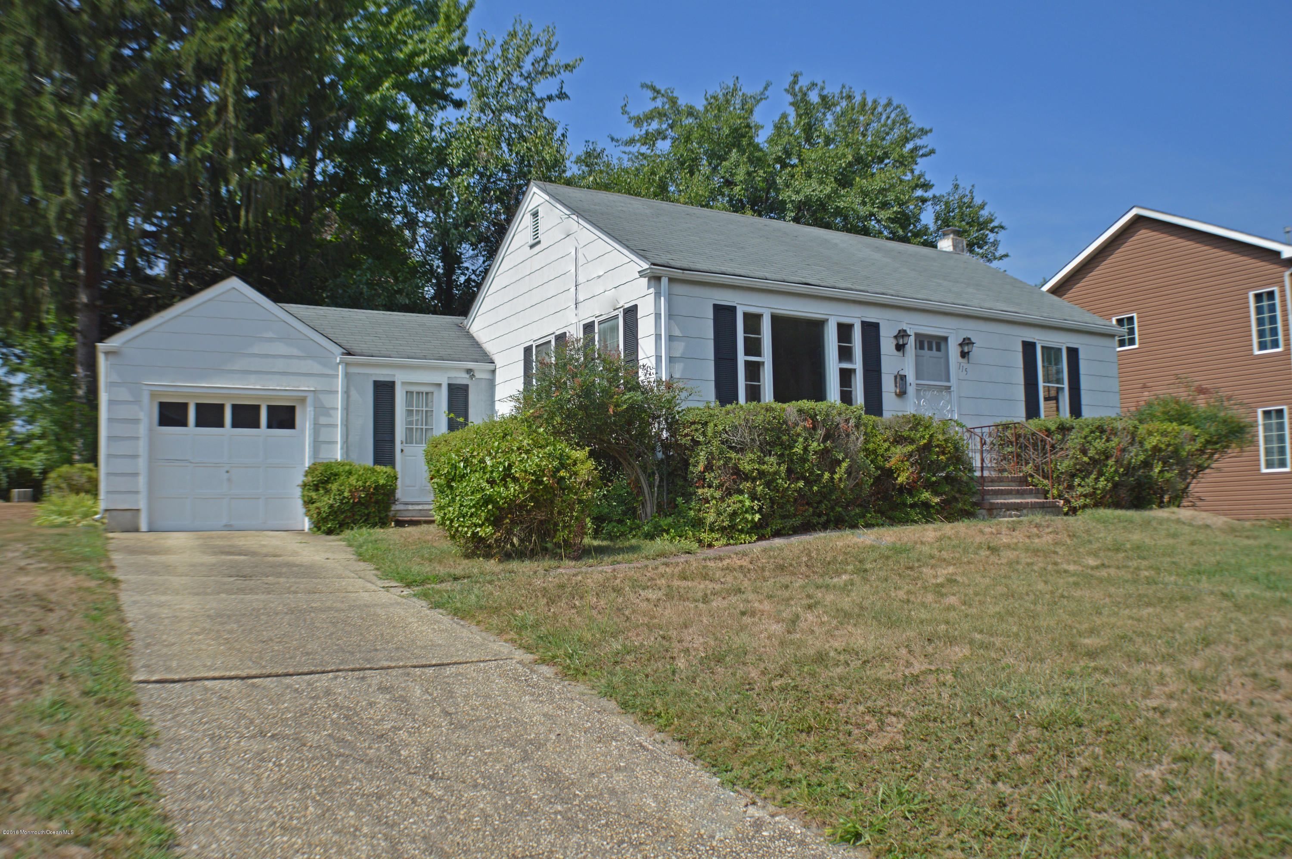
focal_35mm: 36
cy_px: 430
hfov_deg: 53.2
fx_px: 1291
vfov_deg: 36.8
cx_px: 646
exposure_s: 1/1000
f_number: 4
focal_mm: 24
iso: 100
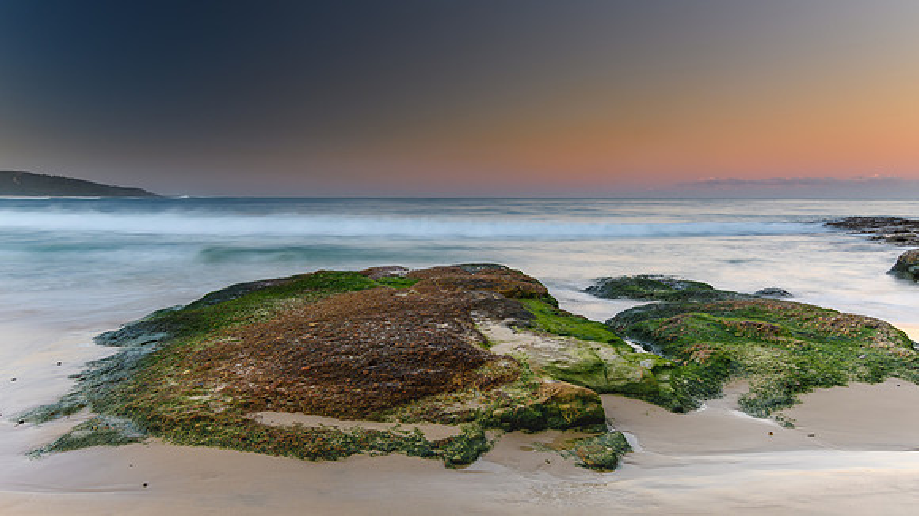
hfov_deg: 68.5
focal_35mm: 28
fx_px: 674
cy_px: 295
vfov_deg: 41.8
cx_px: 491
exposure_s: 2
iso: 100
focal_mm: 16
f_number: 8
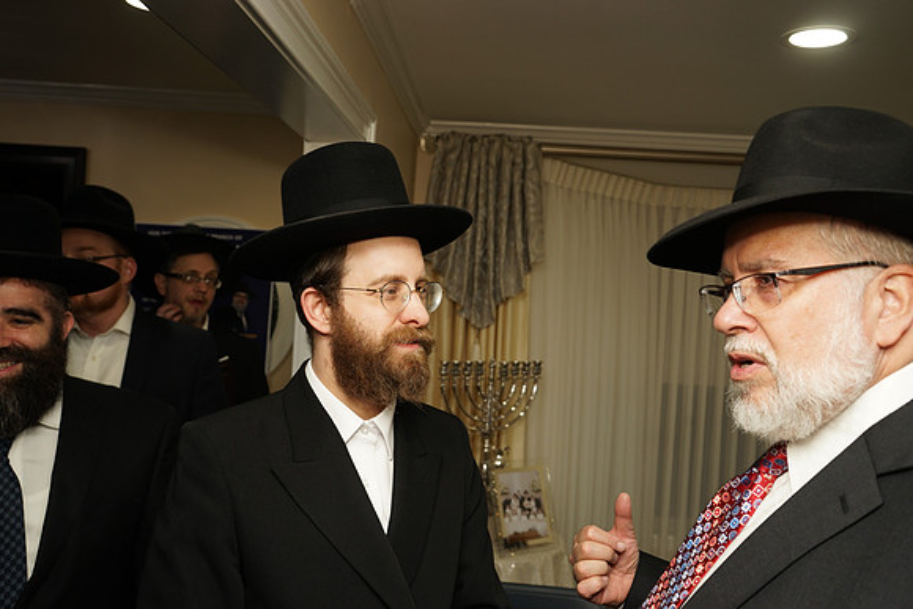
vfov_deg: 42.3
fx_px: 786
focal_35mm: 31
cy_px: 304
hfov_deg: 60.3
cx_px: 456
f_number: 5.6
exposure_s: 1/80
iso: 320
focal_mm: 31
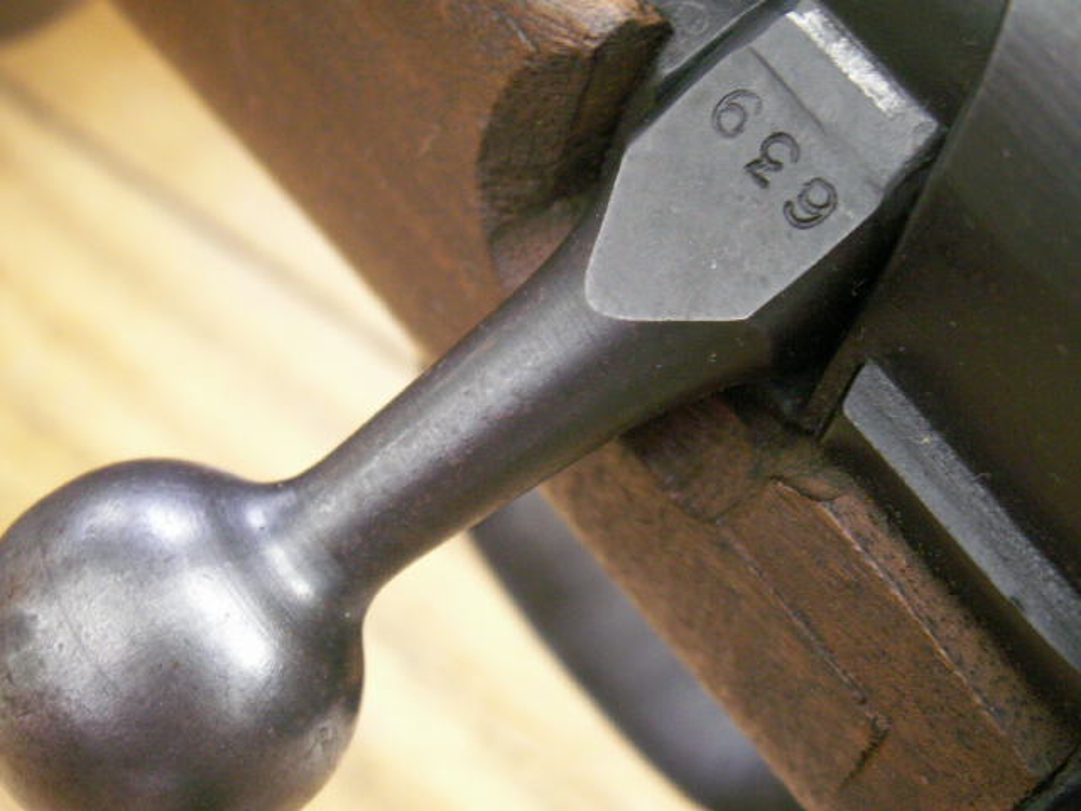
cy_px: 406
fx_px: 1936
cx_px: 540
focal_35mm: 62
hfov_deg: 31.2
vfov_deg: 23.7
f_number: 3.2
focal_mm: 10.28
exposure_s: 1/2
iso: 160
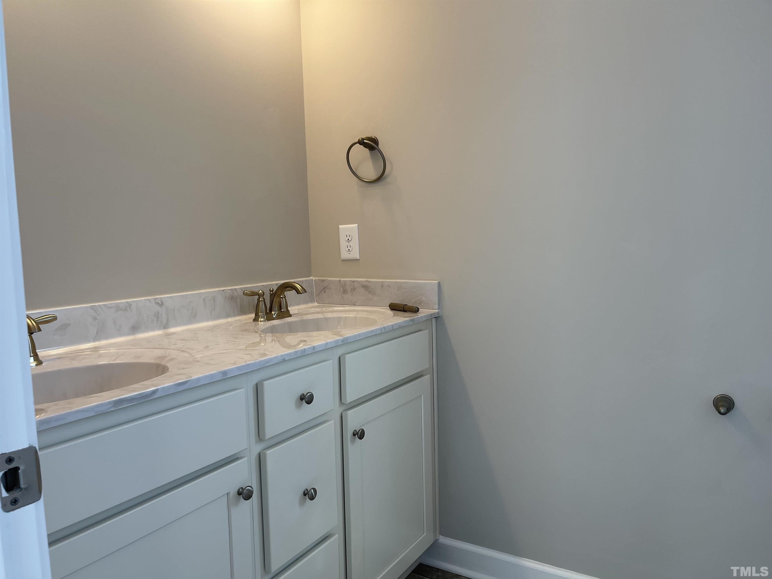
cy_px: 290
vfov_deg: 53.1
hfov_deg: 67.3
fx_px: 580
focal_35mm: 26
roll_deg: +1.3
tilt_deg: -5.4
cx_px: 386
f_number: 1.6
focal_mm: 5.1
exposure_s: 1/147
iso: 32
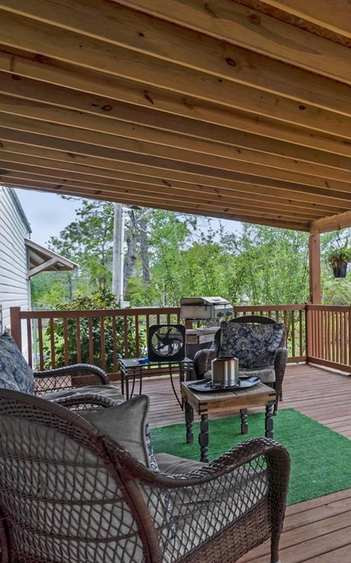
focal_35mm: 30
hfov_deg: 32.8
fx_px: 460
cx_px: 440
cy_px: 303
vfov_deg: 62.8
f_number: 8
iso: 400
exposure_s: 1/25
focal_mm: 16
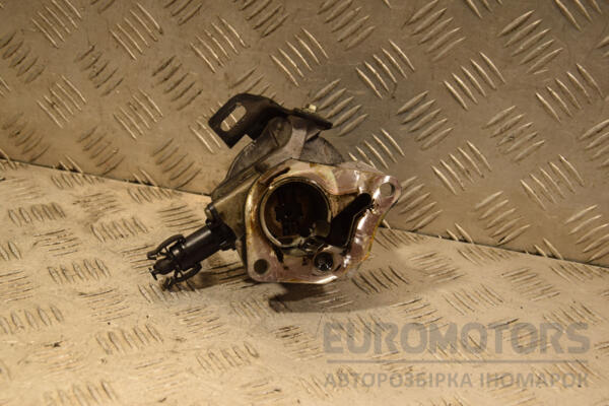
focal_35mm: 68
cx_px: 304
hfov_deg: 29.9
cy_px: 203
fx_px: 1142
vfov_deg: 20.2
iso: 800
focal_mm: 45
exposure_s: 1/160
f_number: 6.3
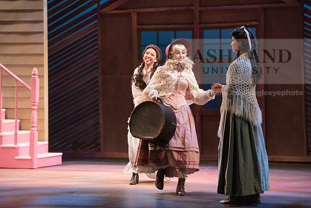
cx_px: 156
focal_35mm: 175
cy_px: 104
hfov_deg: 11.7
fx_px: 1512
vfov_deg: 7.9
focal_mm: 175
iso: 4000
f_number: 4.5
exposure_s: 1/250
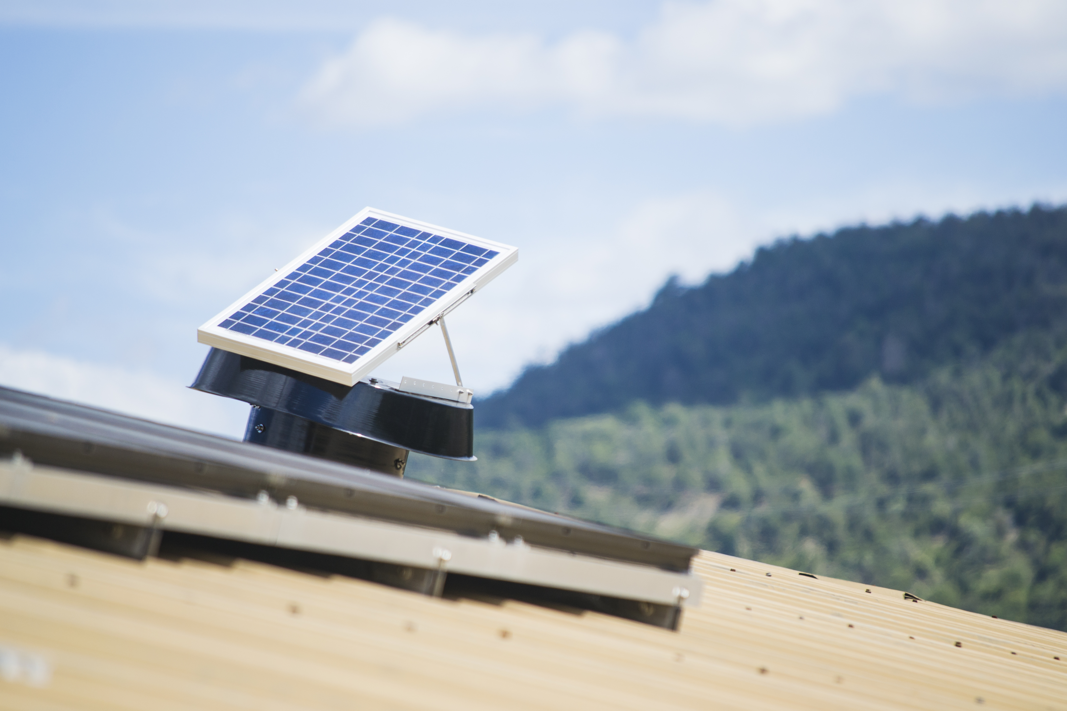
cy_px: 356
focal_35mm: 300
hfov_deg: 6.9
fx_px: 8891
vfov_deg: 4.6
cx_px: 534
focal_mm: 200
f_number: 5.6
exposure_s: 1/320
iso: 100
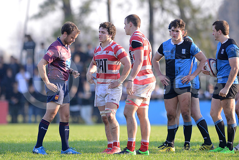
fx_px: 2789
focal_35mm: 420
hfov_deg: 4.9
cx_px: 120
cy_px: 80
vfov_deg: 3.3
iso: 560
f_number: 4
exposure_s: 1/640
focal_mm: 420
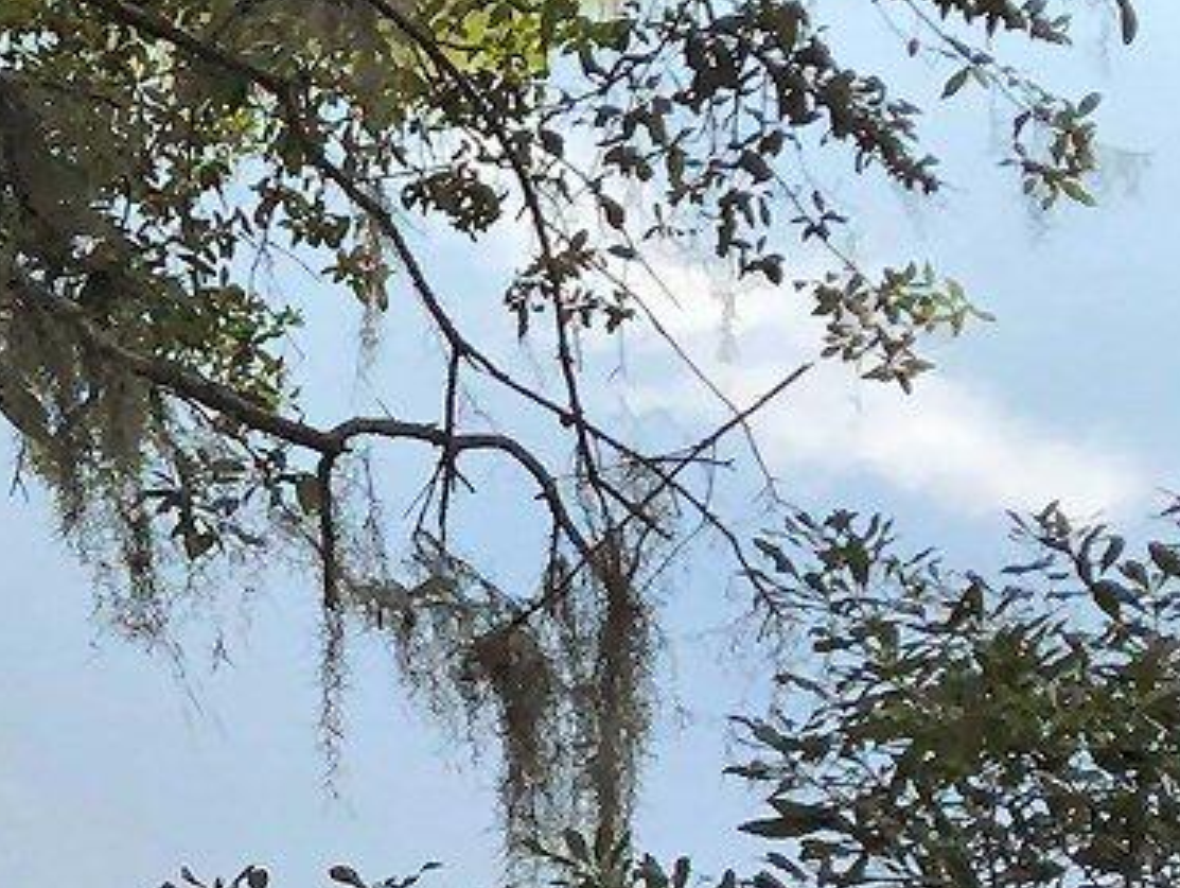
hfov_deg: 12.0
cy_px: 277
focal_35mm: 152
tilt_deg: -13.1
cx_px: -884
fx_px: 5186
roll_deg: -0.8
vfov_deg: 9.8
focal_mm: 3.99
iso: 20
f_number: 1.8
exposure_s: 1/952
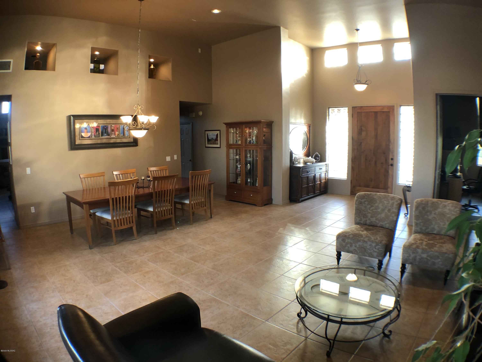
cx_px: 241
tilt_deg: -8.5
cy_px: 181
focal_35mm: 28
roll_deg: +1.2
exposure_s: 1/20
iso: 40
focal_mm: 4
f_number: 1.8
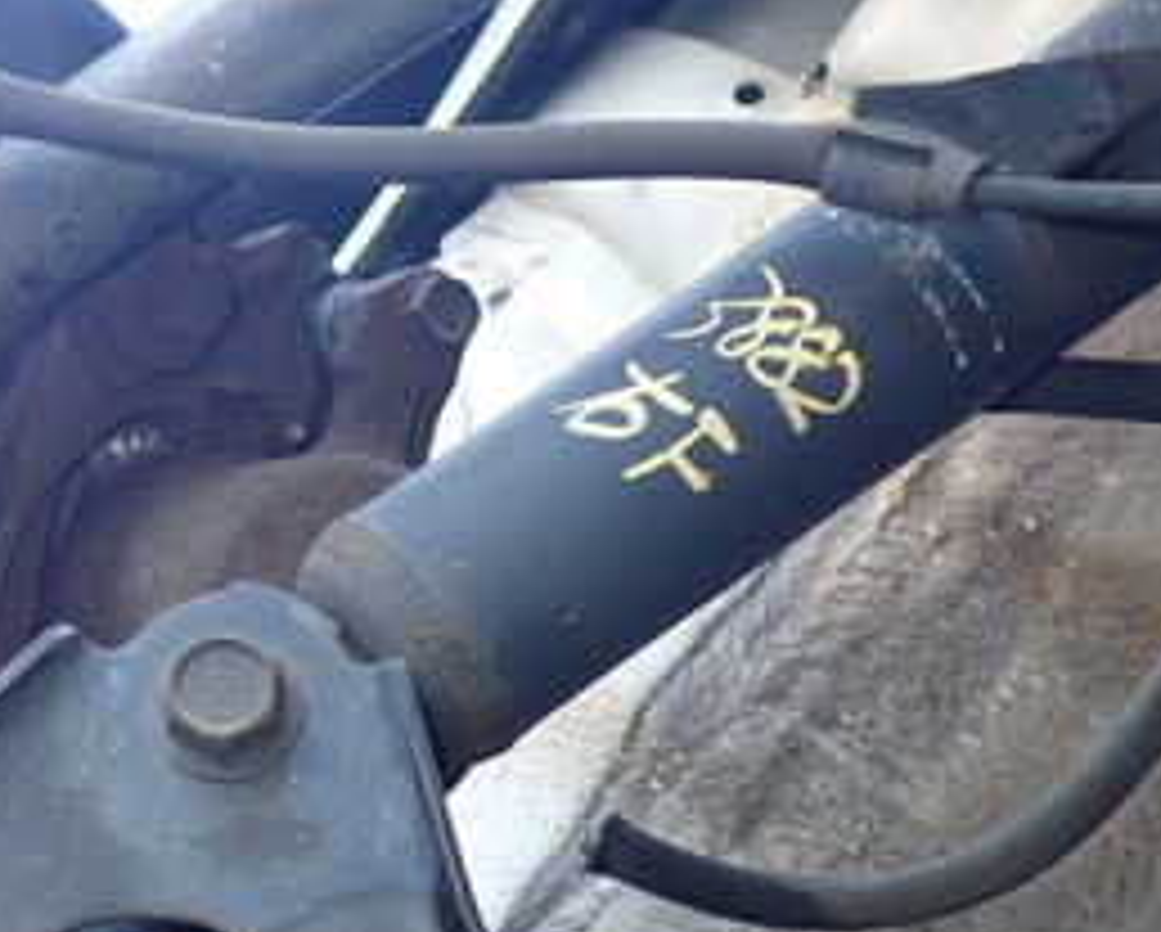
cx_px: -45
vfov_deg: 22.5
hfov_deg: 26.2
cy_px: 356
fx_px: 2339
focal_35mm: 68
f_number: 2.3
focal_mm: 5.4
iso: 160
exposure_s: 1/125
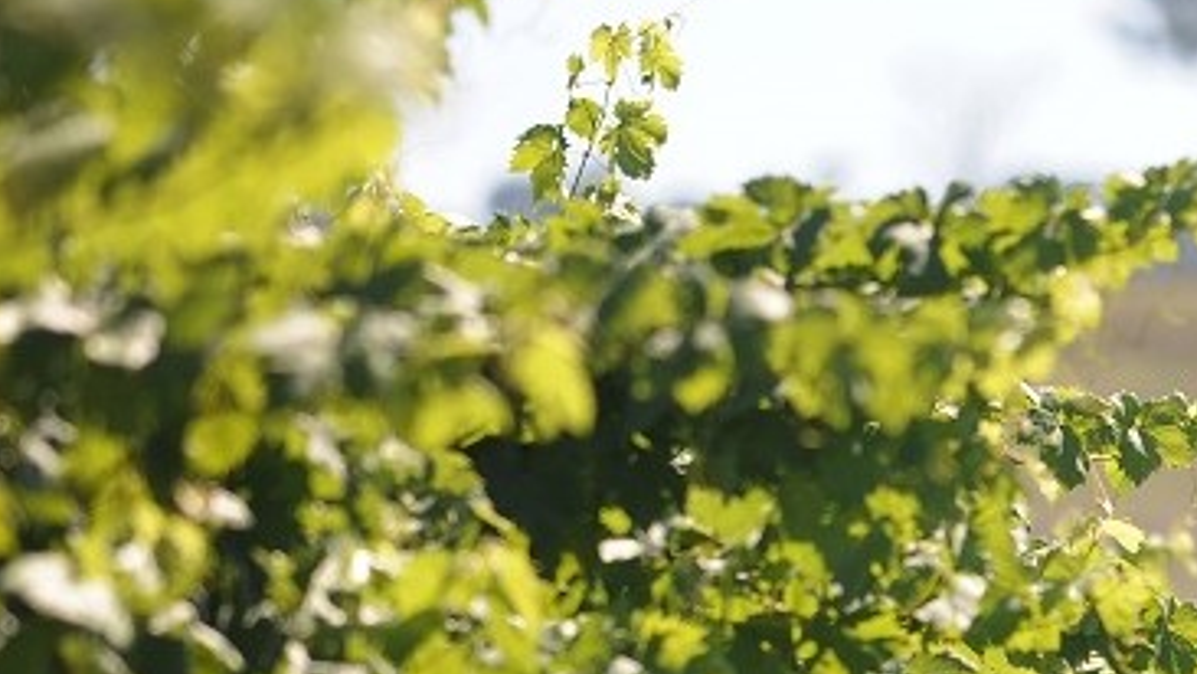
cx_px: 1807
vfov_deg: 1.6
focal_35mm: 752
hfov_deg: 2.9
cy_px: 910
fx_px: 23872
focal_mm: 200
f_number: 2.8
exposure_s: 1/2000
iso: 200
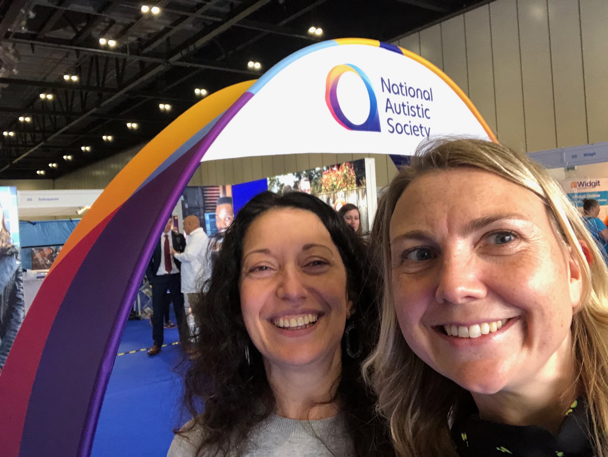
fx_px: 562
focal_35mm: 32
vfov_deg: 44.2
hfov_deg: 56.8
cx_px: 304
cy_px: 228
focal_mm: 2.87
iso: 250
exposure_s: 1/60
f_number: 2.2
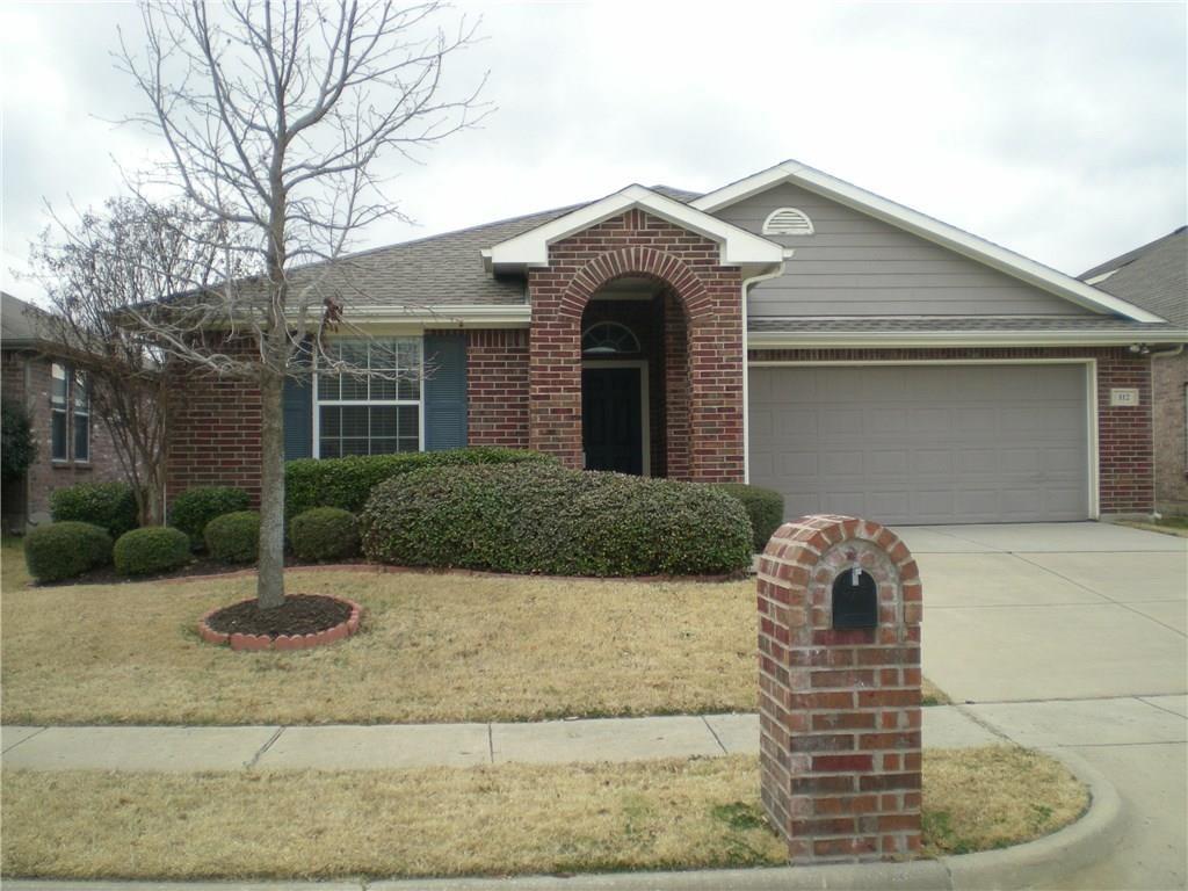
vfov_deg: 37.7
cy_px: 446
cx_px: 594
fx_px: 1304
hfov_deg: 49.0
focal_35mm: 38
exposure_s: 1/317
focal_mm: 6.3
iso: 77
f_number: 3.1
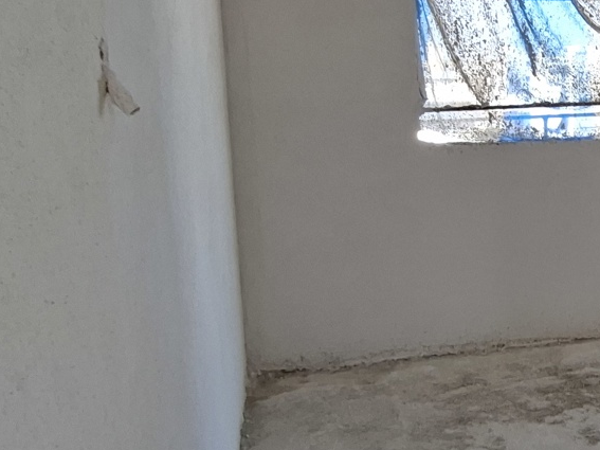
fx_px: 762
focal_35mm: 44
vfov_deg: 32.8
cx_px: 597
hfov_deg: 38.3
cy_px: 202
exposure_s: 1/60
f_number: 2.2
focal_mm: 1.74
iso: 40
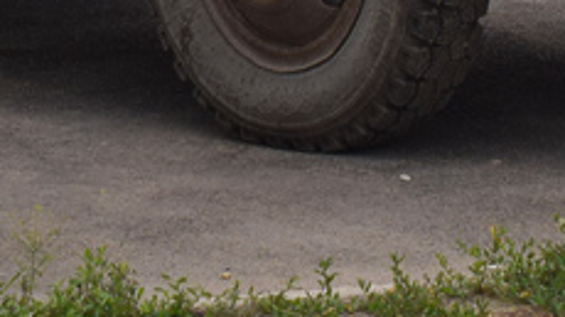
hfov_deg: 6.3
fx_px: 5165
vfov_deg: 3.4
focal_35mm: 345
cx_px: 177
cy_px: -663
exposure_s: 1/800
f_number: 6.3
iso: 400
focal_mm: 42
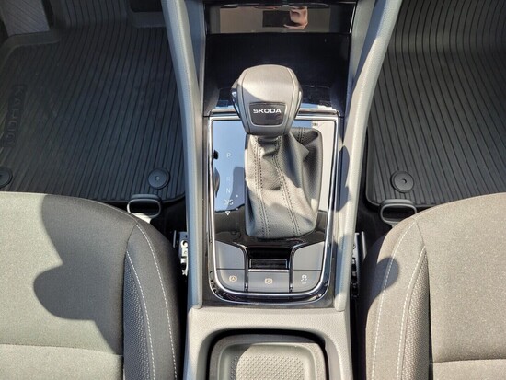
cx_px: 253
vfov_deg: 53.1
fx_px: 380
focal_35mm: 26
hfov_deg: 67.3
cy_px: 190
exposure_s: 1/100
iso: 64
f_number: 1.8
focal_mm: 5.4
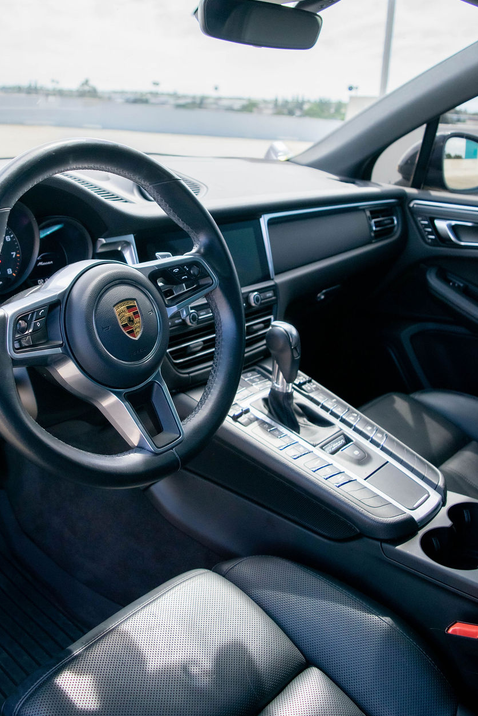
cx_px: 197
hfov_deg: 39.8
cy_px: 287
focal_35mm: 33
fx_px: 657
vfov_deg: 56.8
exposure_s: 1/1000
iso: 450
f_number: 4
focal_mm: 18
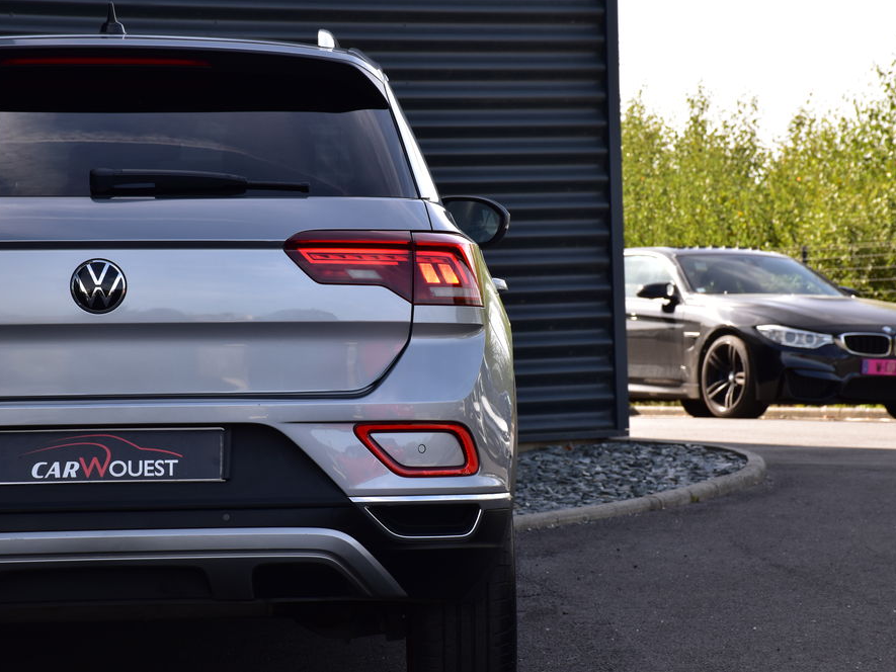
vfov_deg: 10.7
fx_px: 3587
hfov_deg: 14.2
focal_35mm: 139
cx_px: 402
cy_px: 337
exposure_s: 1/200
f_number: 10
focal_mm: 85
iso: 400
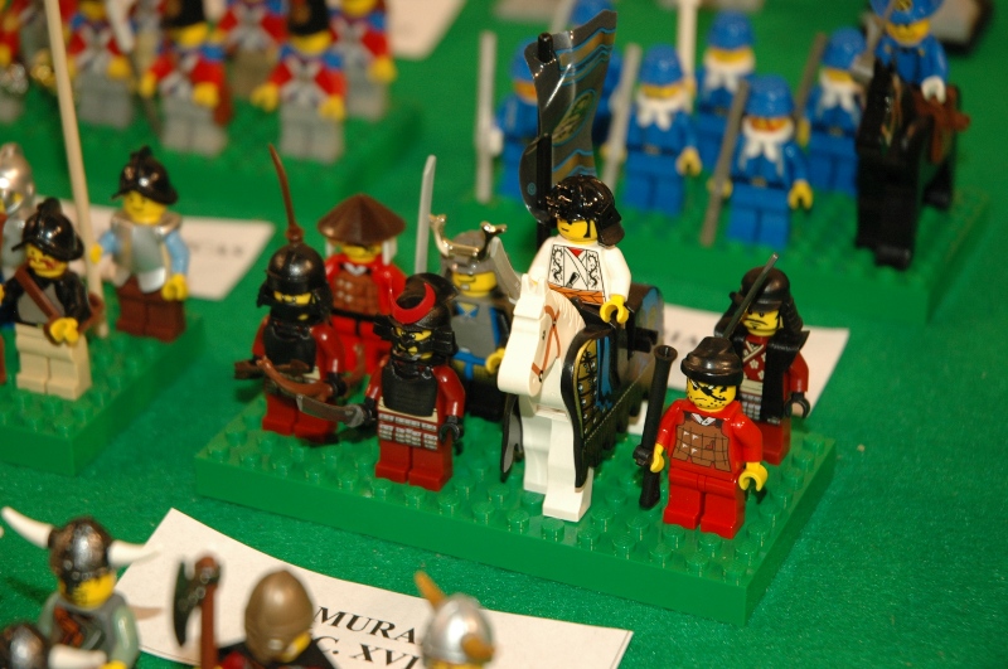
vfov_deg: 13.0
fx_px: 2936
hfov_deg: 19.5
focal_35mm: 105
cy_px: 334
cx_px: 504
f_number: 4.5
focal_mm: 70
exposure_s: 1/60
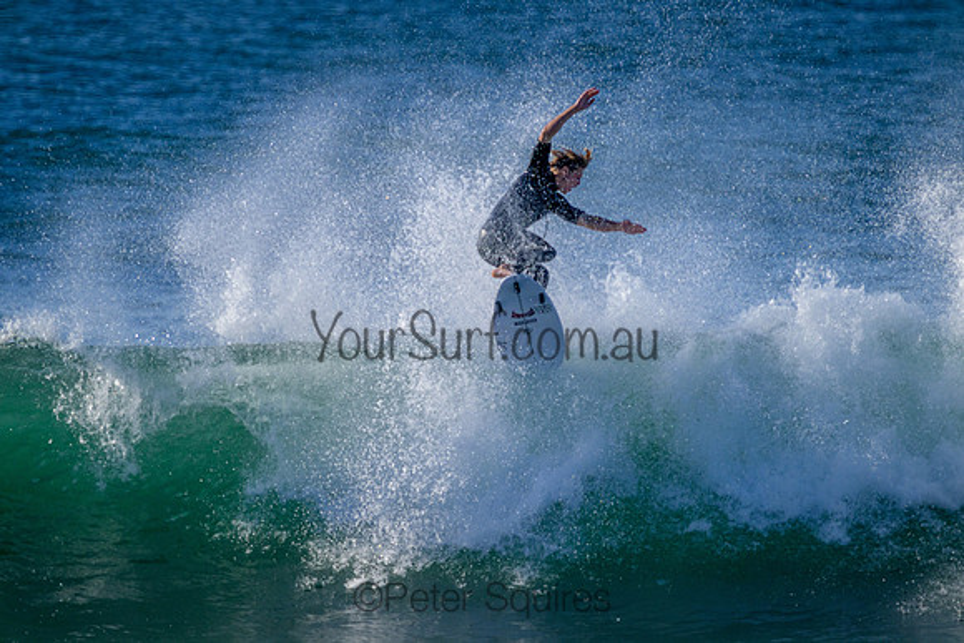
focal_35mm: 800
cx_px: 482
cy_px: 322
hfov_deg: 2.6
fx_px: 21426
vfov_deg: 1.7
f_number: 11
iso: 640
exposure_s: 1/2000
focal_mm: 800
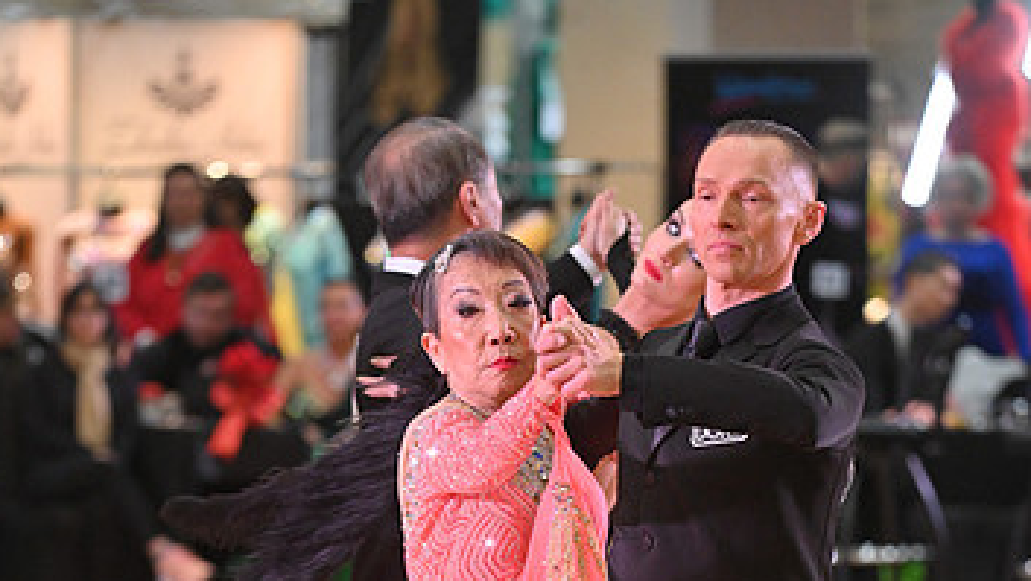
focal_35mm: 344
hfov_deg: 6.3
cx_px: 478
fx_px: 9409
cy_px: 721
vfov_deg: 3.5
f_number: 5
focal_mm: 200
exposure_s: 1/400
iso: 3200
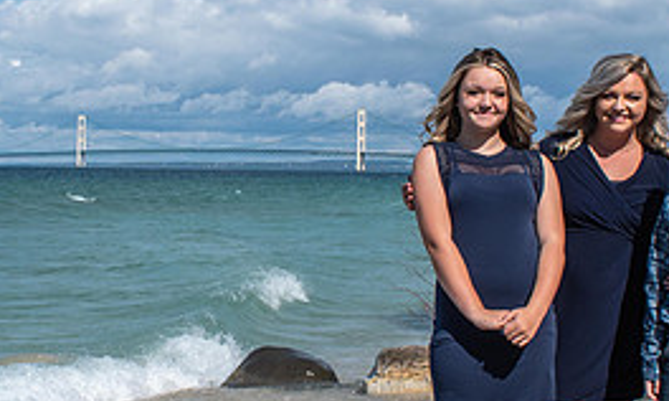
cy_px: 204
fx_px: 1568
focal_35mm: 87
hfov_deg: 24.0
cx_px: 245
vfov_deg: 14.6
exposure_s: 1/400
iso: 200
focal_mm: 23
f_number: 10
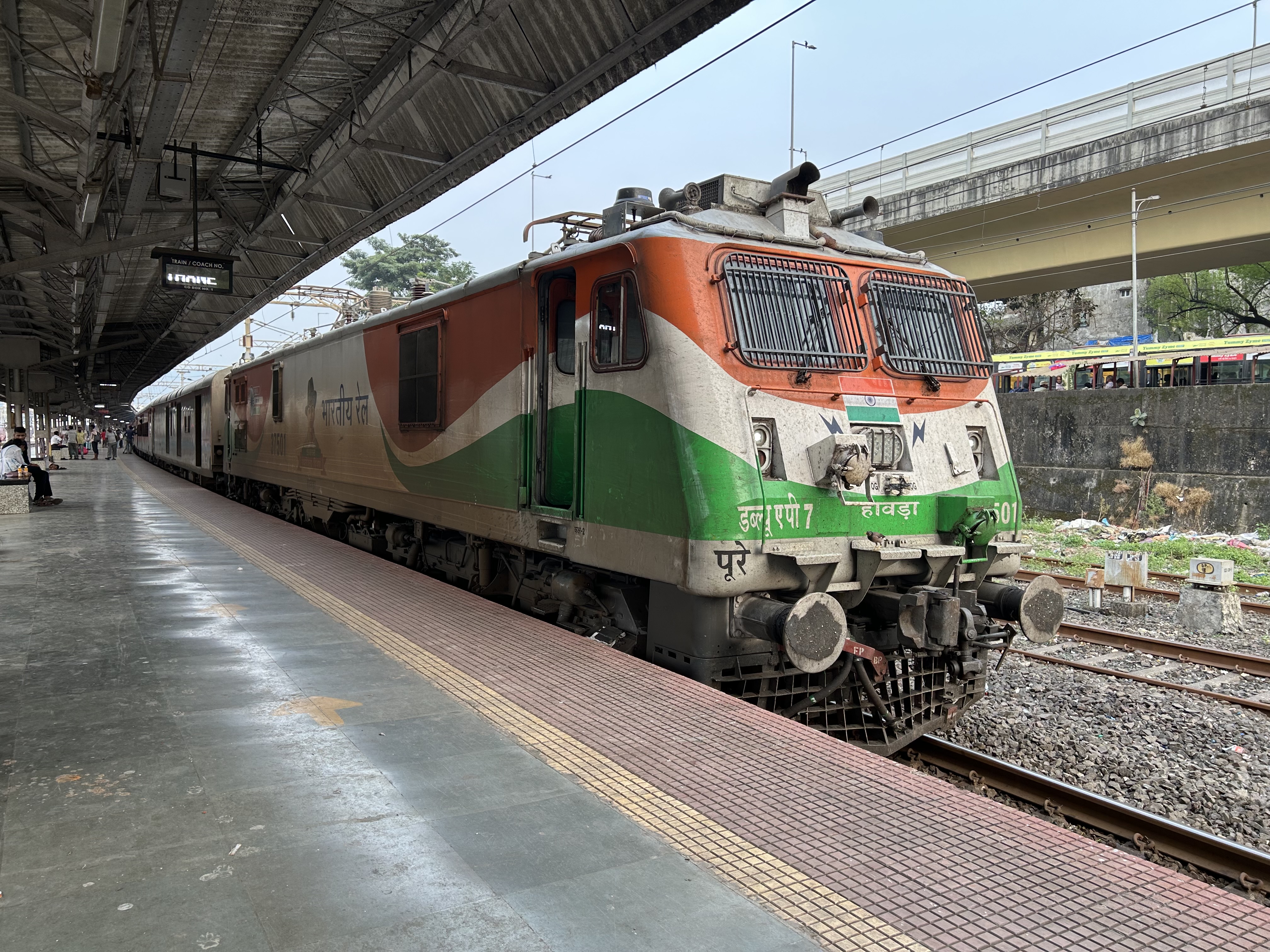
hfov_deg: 67.3
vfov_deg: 53.1
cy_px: 476
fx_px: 954
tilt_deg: -3.1
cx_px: 635
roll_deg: +0.2
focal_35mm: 26
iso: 32
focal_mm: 5.7
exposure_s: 1/121
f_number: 1.5
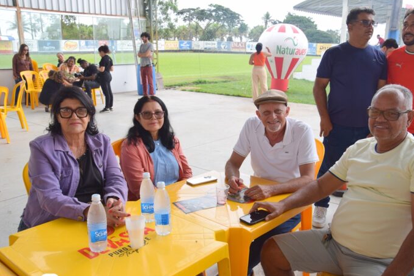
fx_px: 397
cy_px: 148
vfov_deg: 38.3
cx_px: 216
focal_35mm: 35
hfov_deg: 55.0
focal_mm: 21
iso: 400
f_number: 7.1
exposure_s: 1/200
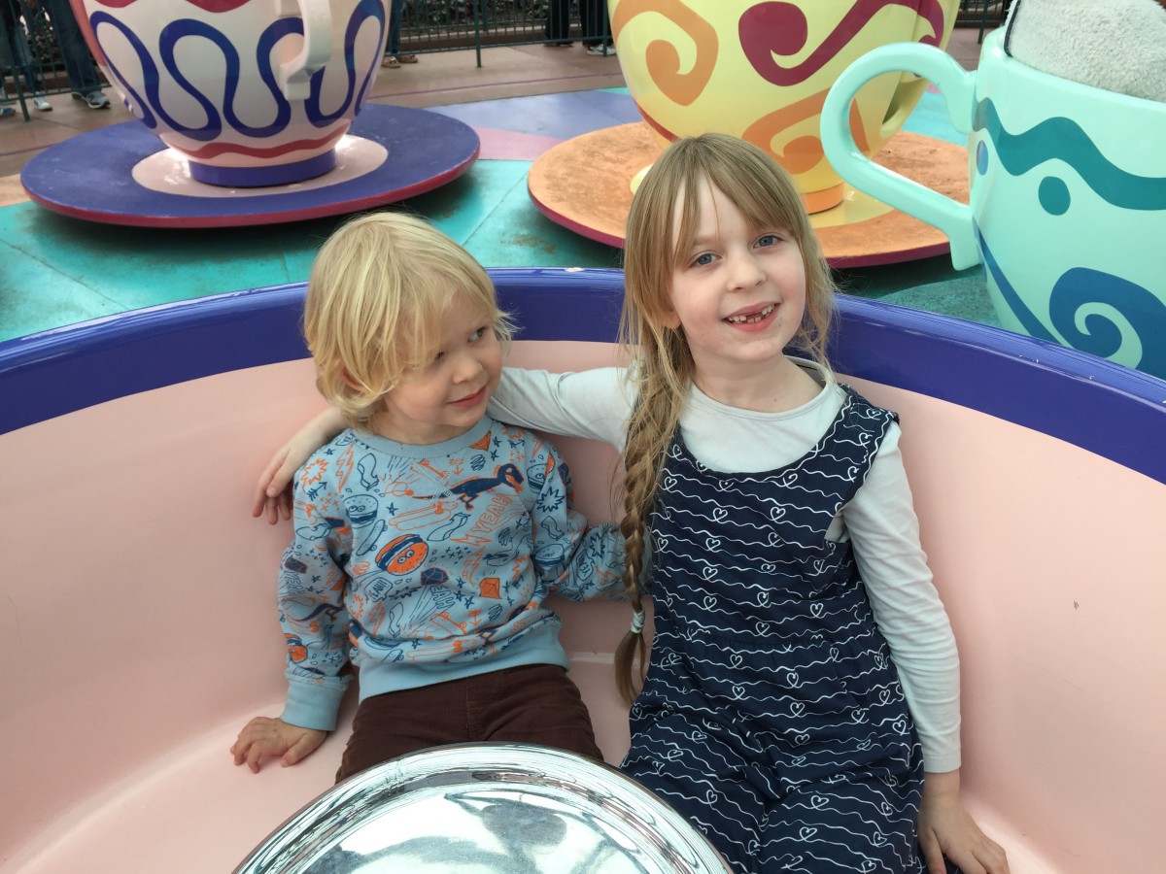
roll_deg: +1.2
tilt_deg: -31.3
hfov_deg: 61.7
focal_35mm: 29
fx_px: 977
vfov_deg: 48.2
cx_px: 583
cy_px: 437
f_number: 2.2
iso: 32
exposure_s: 1/257
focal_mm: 4.15
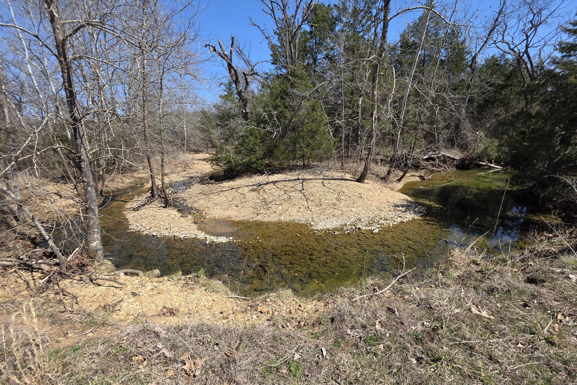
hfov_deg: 104.2
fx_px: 224
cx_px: 291
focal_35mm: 14
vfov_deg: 80.9
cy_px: 213
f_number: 1.9
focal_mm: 2.2
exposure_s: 1/1610
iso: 40
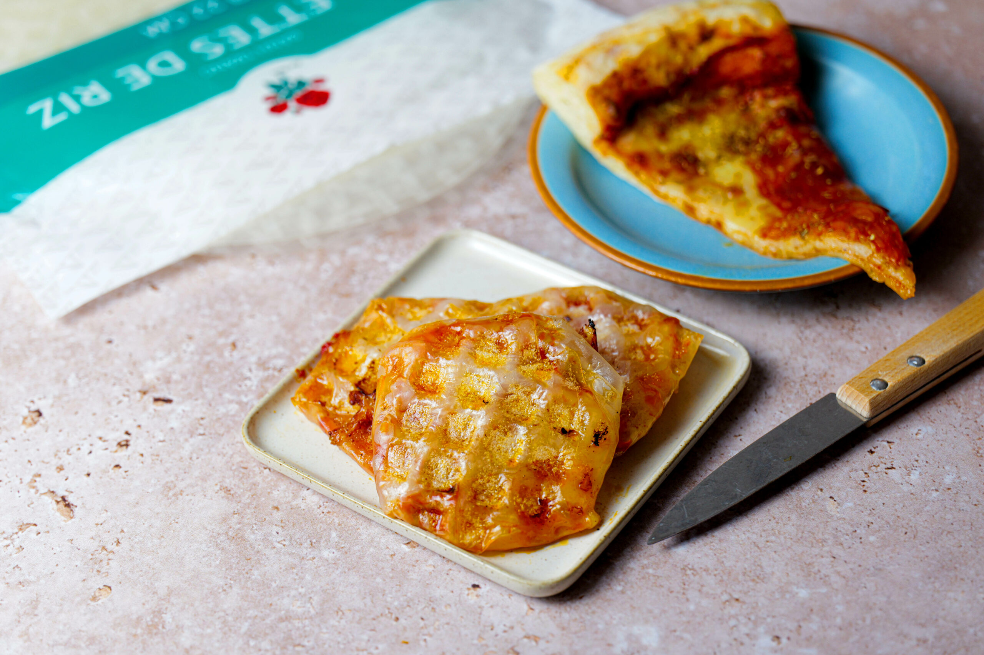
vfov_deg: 15.2
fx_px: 2459
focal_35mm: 90
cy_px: 328
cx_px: 492
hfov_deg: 22.6
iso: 400
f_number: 4
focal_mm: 90
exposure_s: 1/50
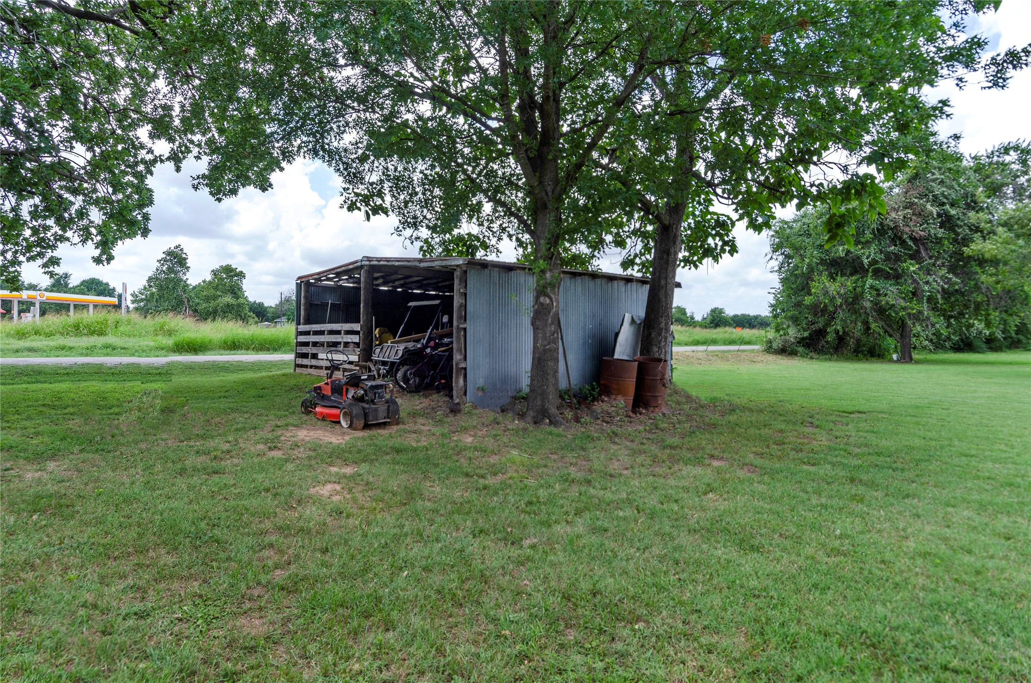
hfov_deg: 90.1
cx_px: 516
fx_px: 514
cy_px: 342
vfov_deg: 67.1
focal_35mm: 18
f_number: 8
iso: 200
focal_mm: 12
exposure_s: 1/250
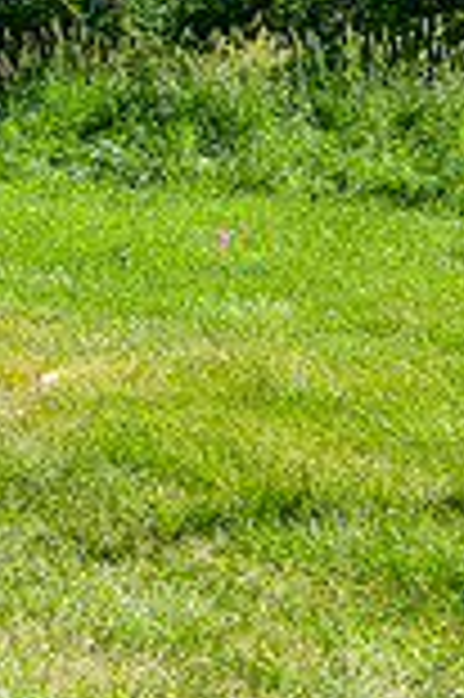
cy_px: 423
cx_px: 597
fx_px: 2868
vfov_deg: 13.9
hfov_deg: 9.1
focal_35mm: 148
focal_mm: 34
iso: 200
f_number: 8
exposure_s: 1/400
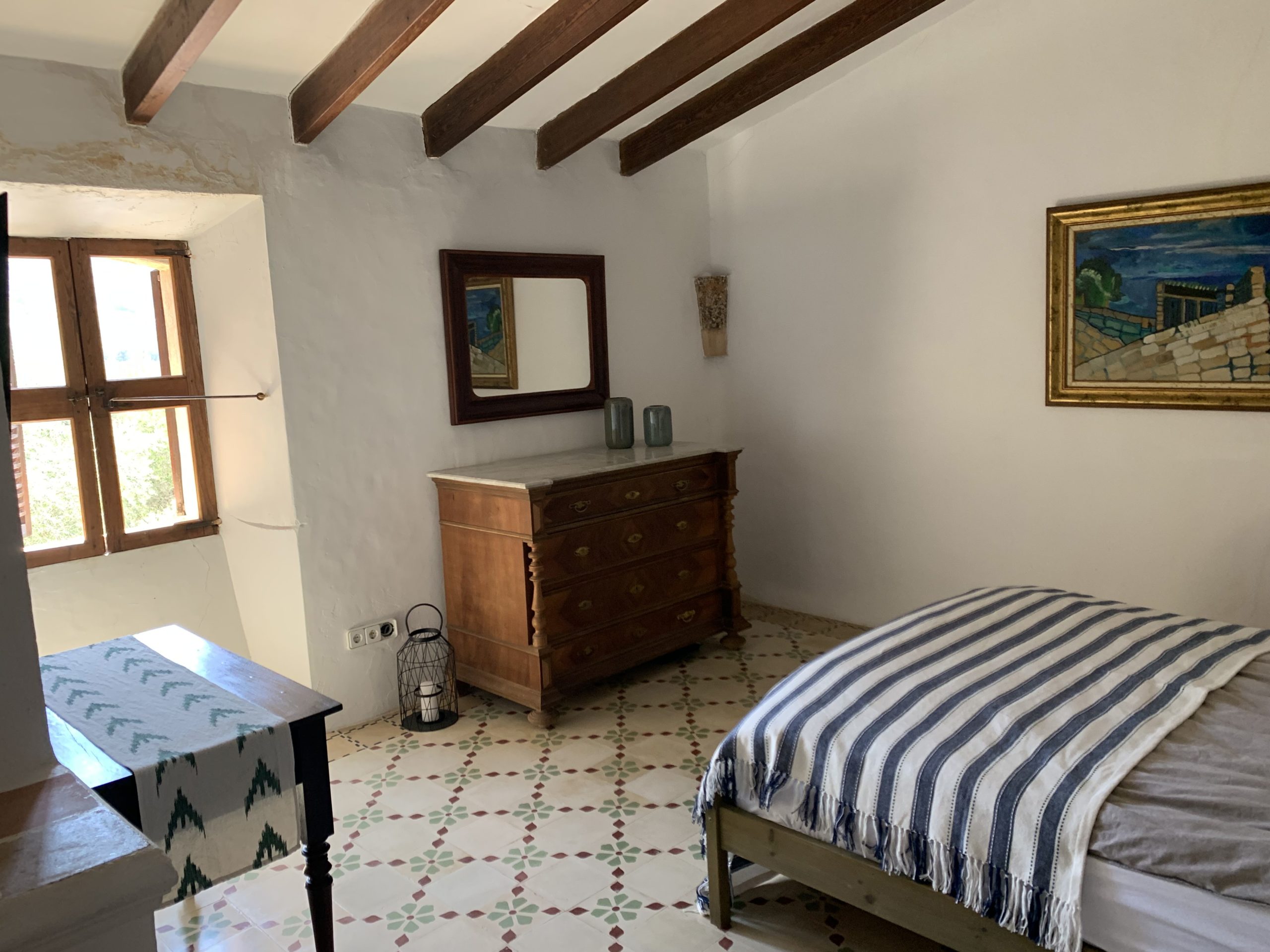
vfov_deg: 53.1
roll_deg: +1.8
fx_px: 954
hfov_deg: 67.3
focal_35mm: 26
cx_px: 635
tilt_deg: -7.6
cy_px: 476
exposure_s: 1/60
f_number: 1.8
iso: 100
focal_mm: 4.25
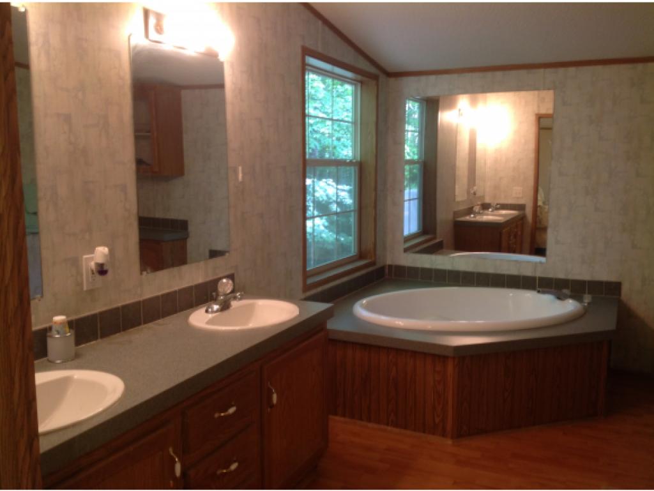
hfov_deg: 52.6
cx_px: 327
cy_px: 246
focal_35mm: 35
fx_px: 662
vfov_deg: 40.7
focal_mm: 4.28
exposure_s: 1/15
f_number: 2.4
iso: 64
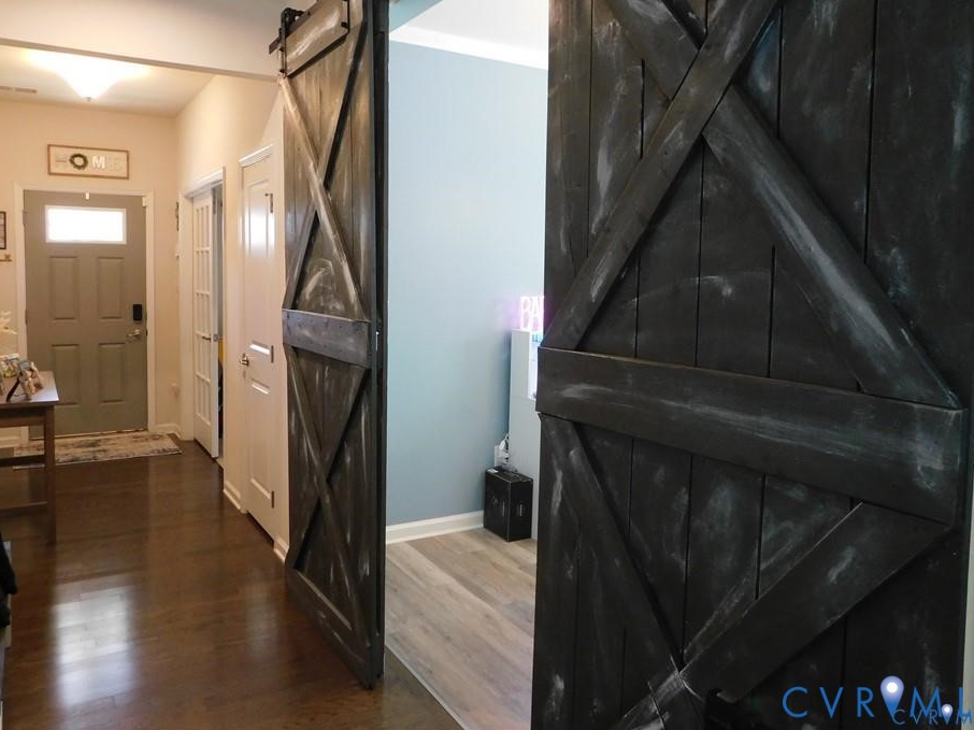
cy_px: 318
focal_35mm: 26
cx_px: 452
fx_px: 731
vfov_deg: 52.9
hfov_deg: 67.2
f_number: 3
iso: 400
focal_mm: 4
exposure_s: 1/30
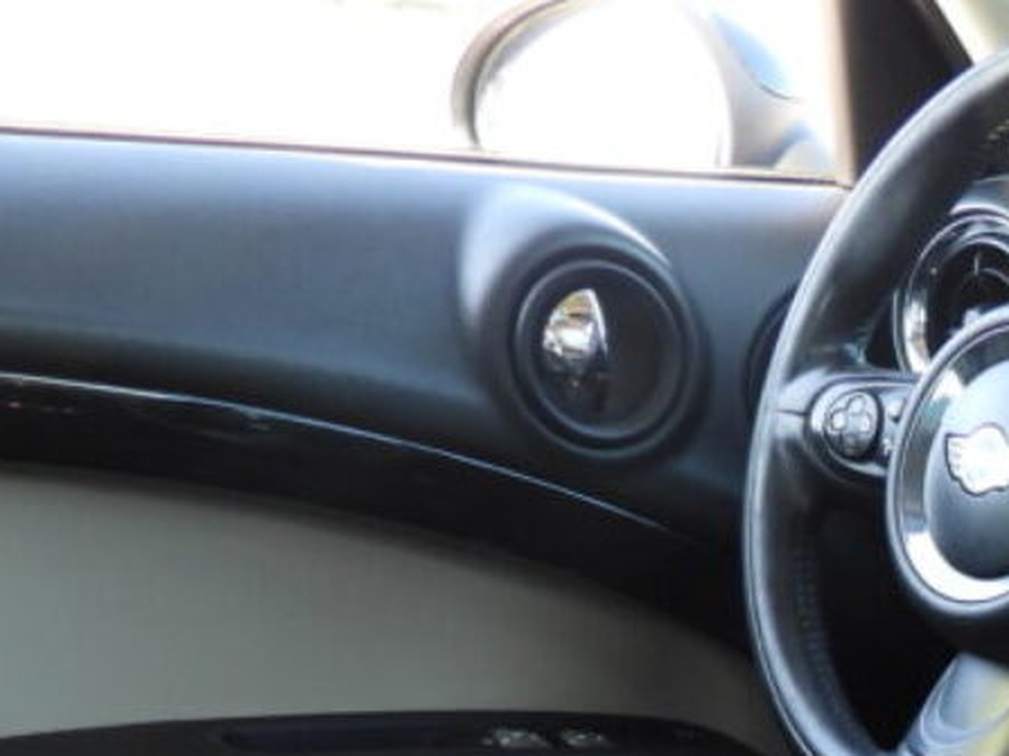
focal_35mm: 86
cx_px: 1686
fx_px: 2506
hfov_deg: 18.8
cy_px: 1284
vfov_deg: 15.2
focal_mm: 4.3
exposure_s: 1/60
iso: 100
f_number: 2.8
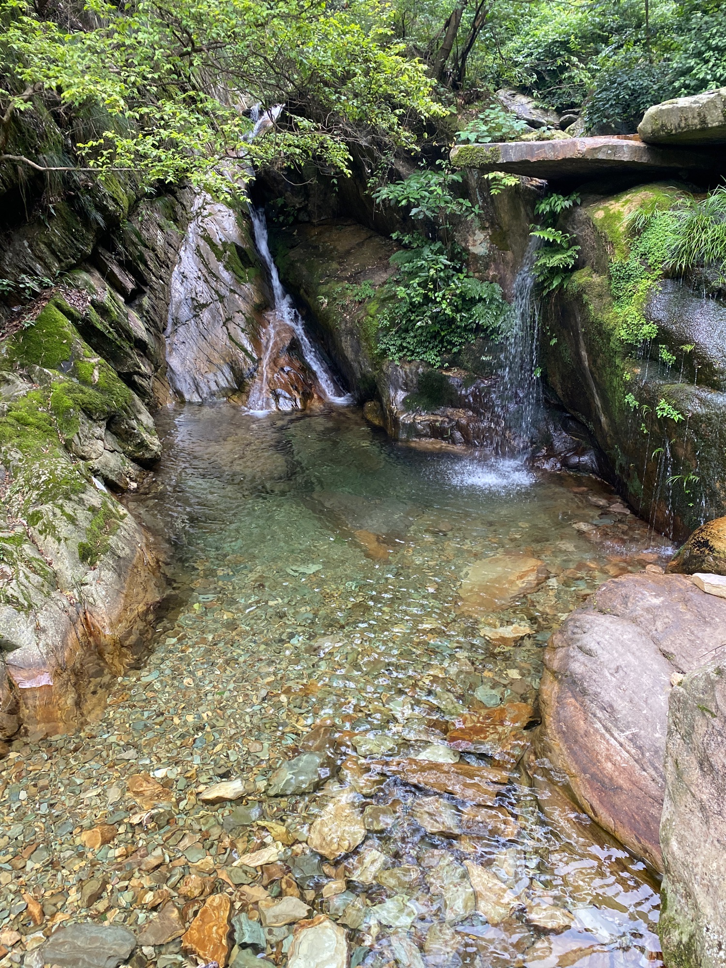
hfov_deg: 53.1
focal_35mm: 26
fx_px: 727
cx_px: 363
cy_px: 484
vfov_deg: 67.3
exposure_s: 1/60
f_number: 1.8
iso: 160
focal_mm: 4.25
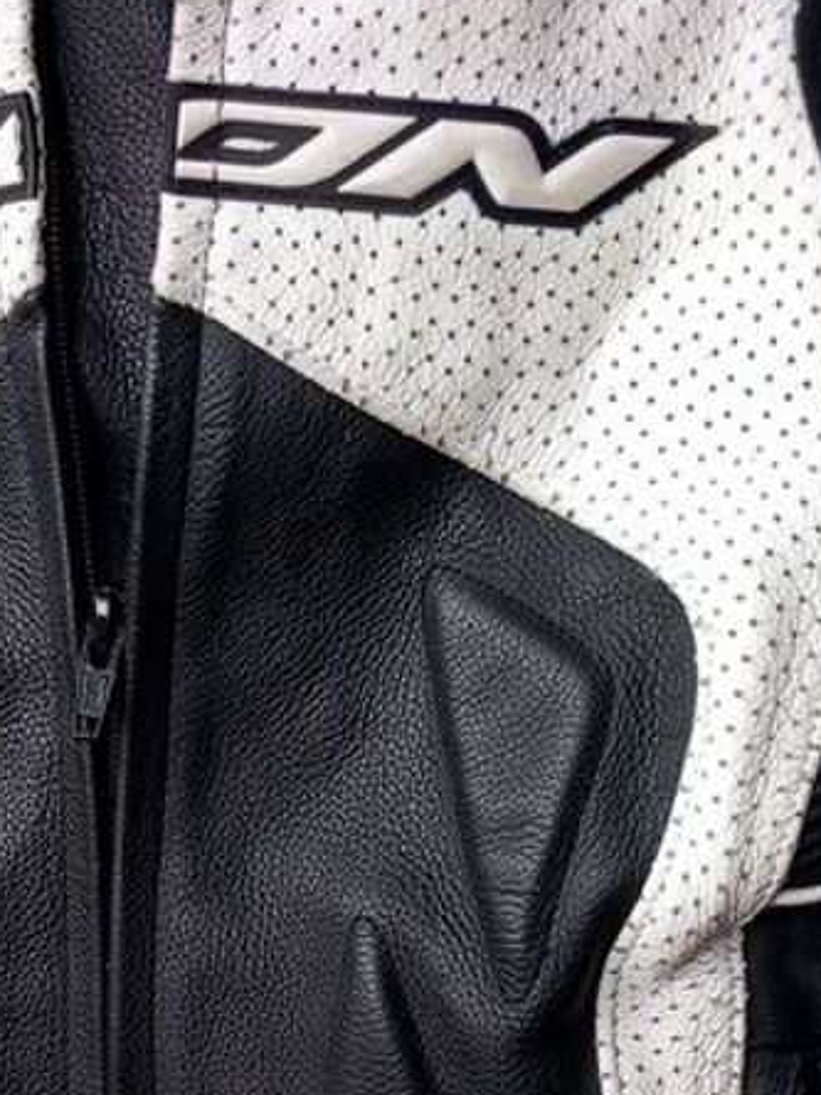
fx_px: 2372
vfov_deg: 25.3
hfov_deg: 19.5
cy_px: 941
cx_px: 195
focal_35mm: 75
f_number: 2
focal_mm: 4
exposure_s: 1/50
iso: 32
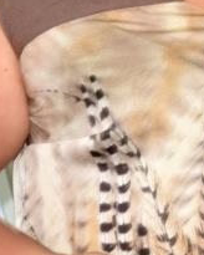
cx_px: 490
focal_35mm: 386
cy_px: -126
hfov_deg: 3.9
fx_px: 2916
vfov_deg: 5.0
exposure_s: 1/60
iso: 400
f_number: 4.2
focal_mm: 55
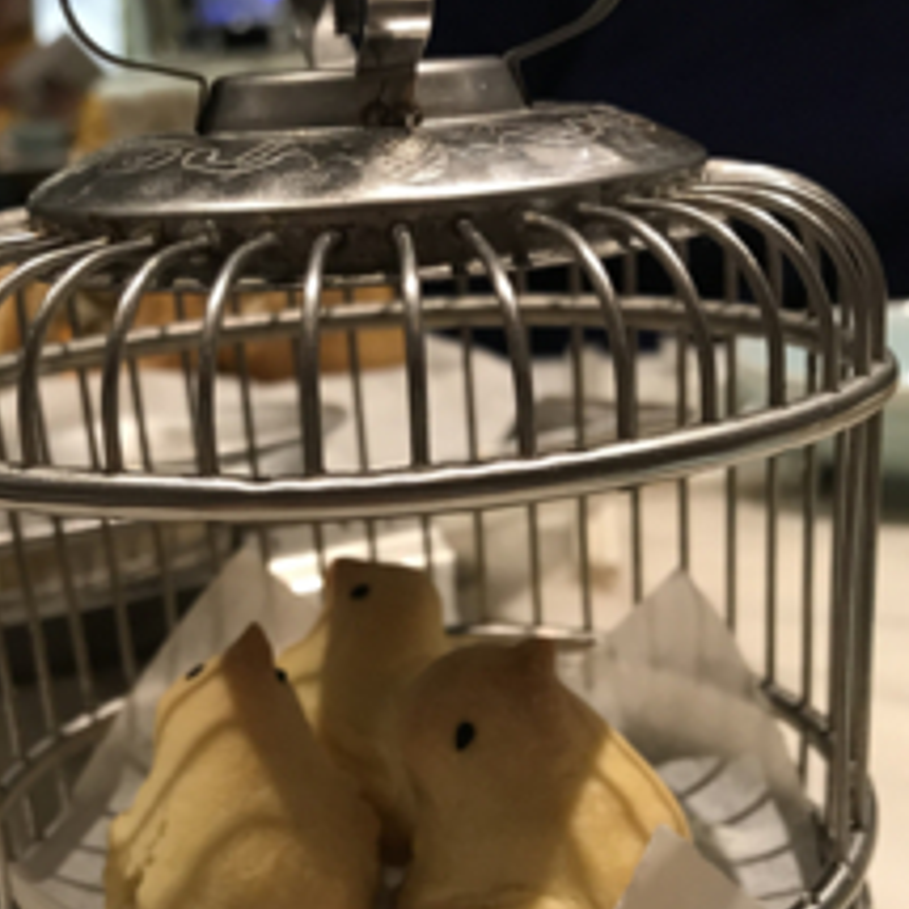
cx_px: 376
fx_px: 1367
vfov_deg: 36.1
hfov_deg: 36.7
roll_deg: +5.1
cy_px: 664
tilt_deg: -21.3
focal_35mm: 46
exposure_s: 1/17
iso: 40
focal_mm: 3.99
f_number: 1.8
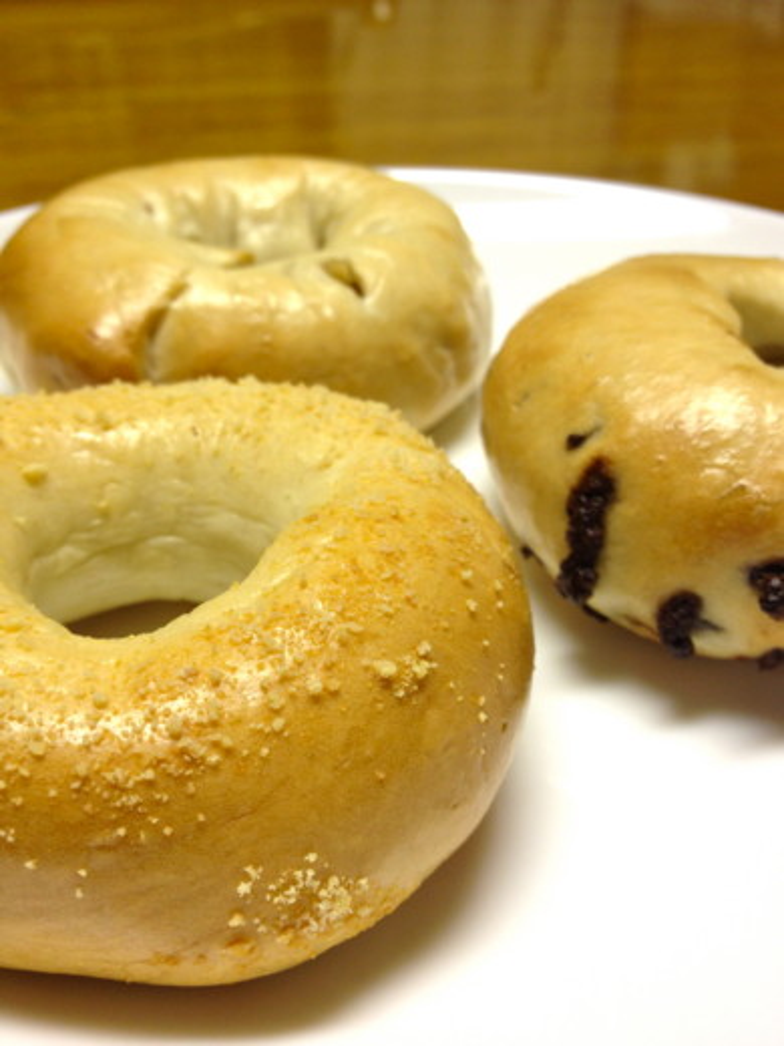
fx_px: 1057
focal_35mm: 35
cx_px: 392
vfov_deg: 52.6
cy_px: 523
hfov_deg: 40.7
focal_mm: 4.28
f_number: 2.4
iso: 80
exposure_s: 1/20
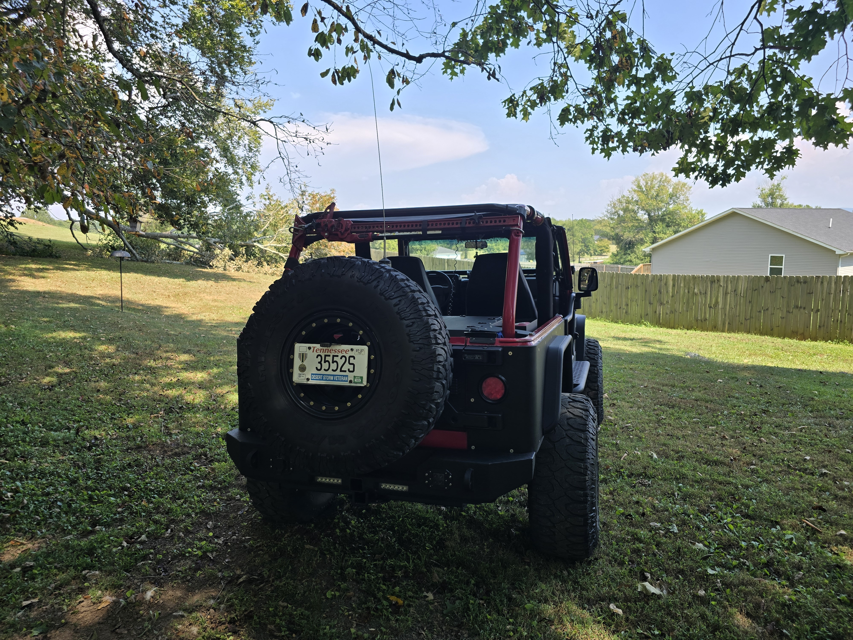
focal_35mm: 23
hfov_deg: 73.9
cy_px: 320
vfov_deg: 58.9
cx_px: 426
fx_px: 567
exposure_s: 1/342
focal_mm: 6.3
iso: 12
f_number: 1.7
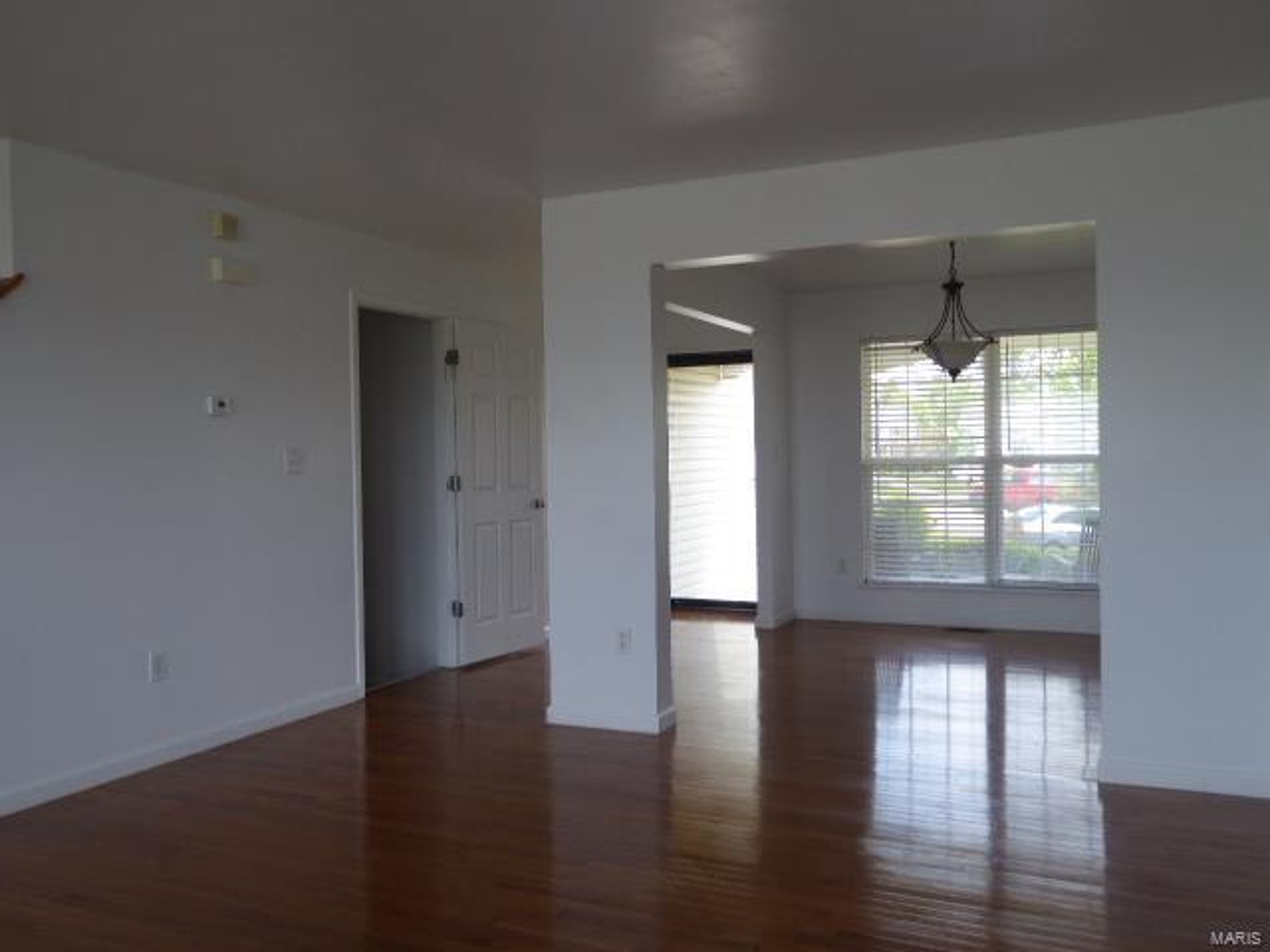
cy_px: 476
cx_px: 635
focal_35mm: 29
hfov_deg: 61.7
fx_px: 1064
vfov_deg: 48.2
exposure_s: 1/80
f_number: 3.5
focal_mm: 5
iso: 100
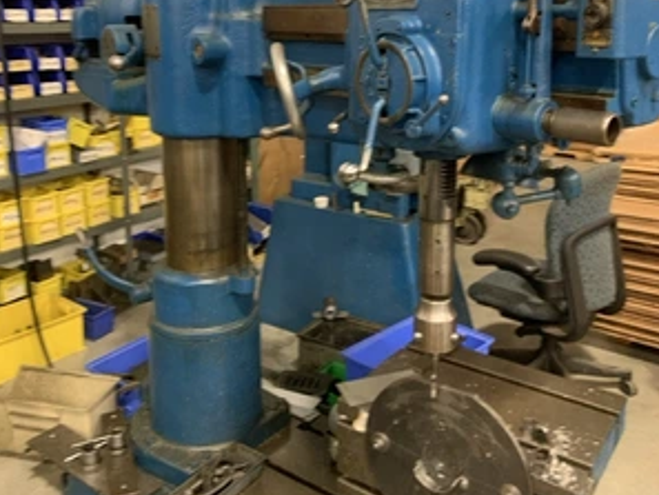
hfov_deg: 52.6
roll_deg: -0.8
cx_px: 328
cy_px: 147
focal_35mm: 35
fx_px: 667
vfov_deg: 40.0
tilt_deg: -8.2
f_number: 1.8
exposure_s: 1/30
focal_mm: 4.25
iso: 400
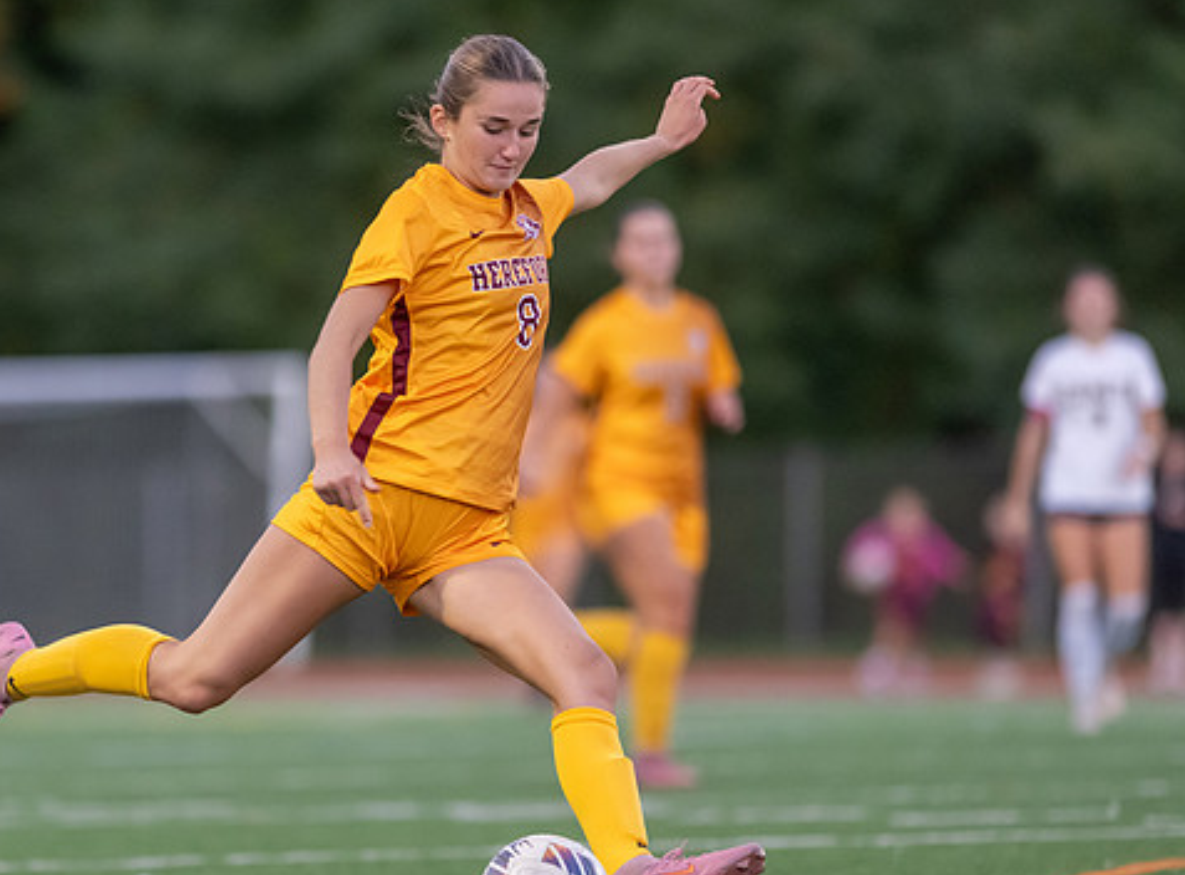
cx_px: 309
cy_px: 530
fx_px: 15452
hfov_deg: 4.4
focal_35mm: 454
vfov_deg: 3.2
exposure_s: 1/1000
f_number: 2.8
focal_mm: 300
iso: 4000
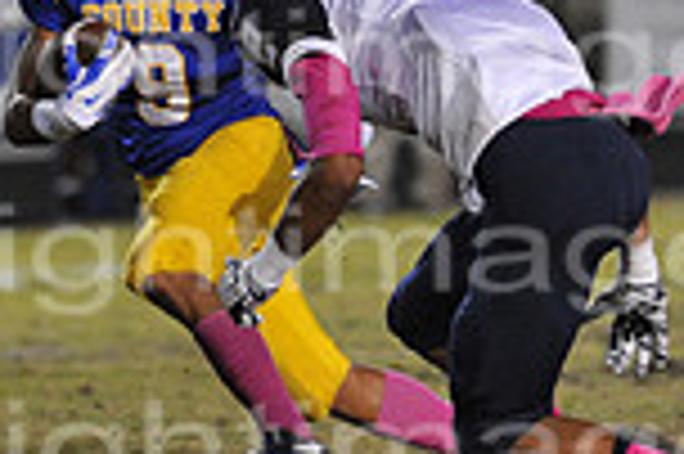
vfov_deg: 1.8
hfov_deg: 2.7
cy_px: 162
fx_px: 14443
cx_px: 216
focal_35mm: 761
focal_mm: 200
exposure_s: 1/400
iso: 3200
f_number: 3.2
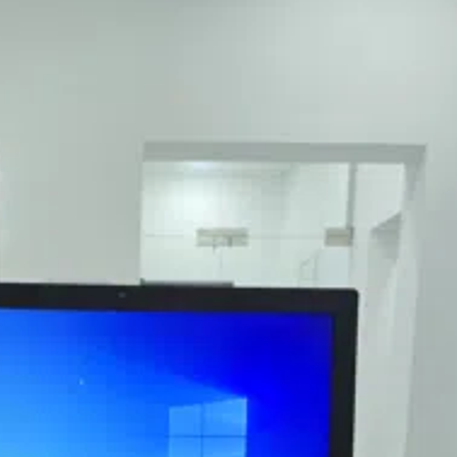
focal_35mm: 43
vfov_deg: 35.0
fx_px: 642
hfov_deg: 38.1
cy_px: 472
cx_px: 111
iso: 160
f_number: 1.7
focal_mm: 6.3
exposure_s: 1/100
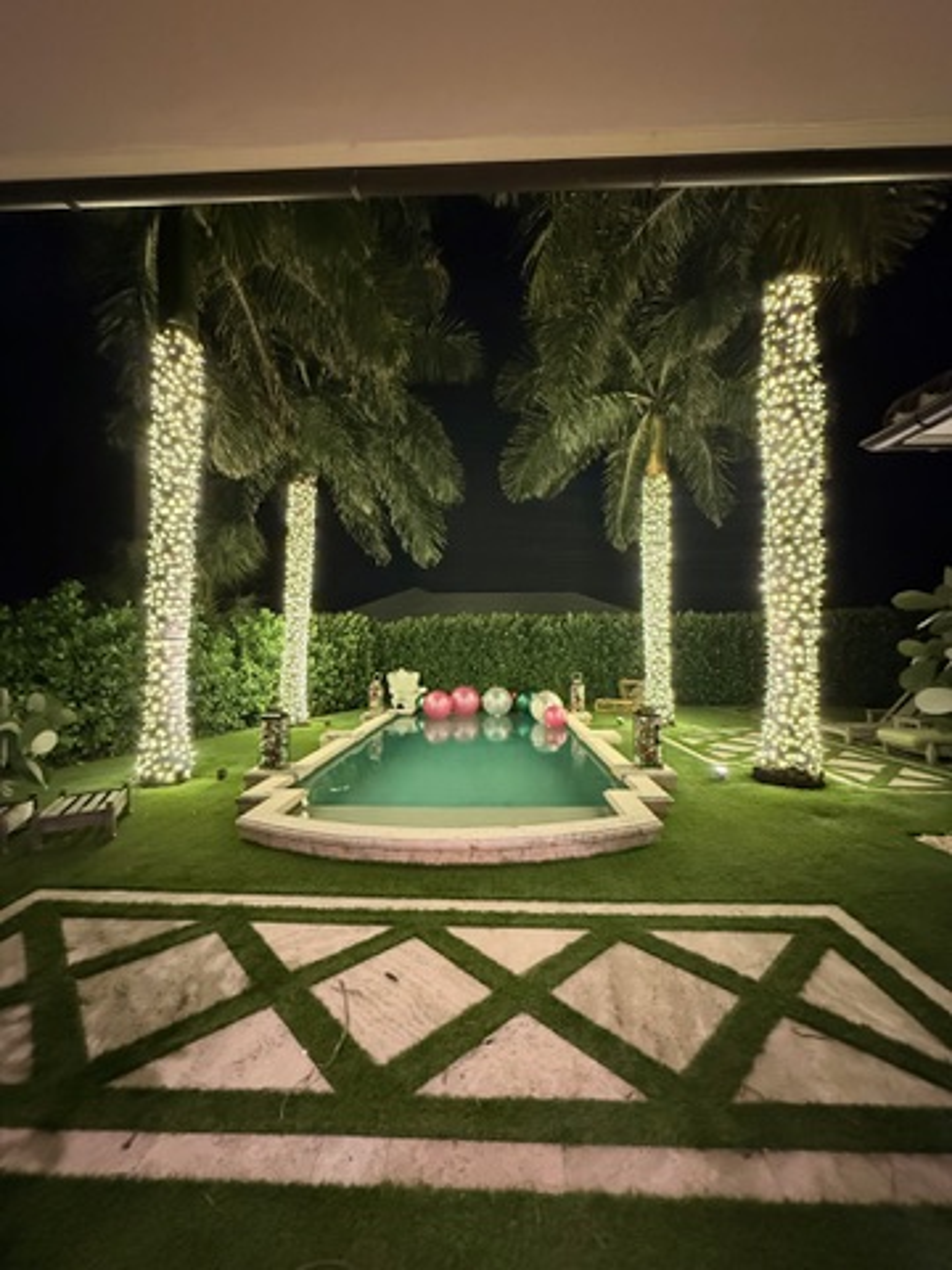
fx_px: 513
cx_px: 476
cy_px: 635
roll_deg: +0.4
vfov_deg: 102.1
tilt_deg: +2.8
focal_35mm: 14
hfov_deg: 85.7
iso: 1250
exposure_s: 1/30
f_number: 2.2
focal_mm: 2.22
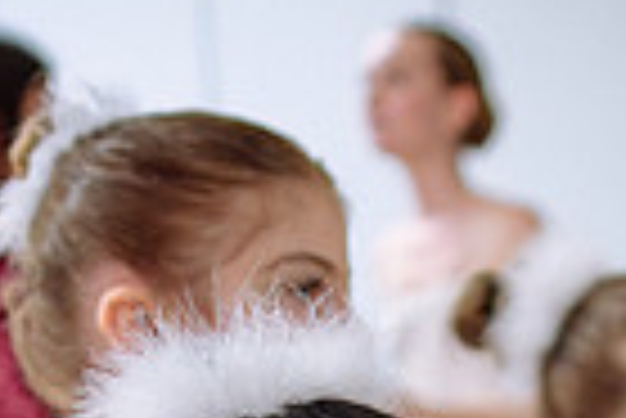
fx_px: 2002
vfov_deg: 11.3
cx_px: 760
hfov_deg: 17.0
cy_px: 675
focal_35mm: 115
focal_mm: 24
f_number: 1.4
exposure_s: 1/250
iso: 800
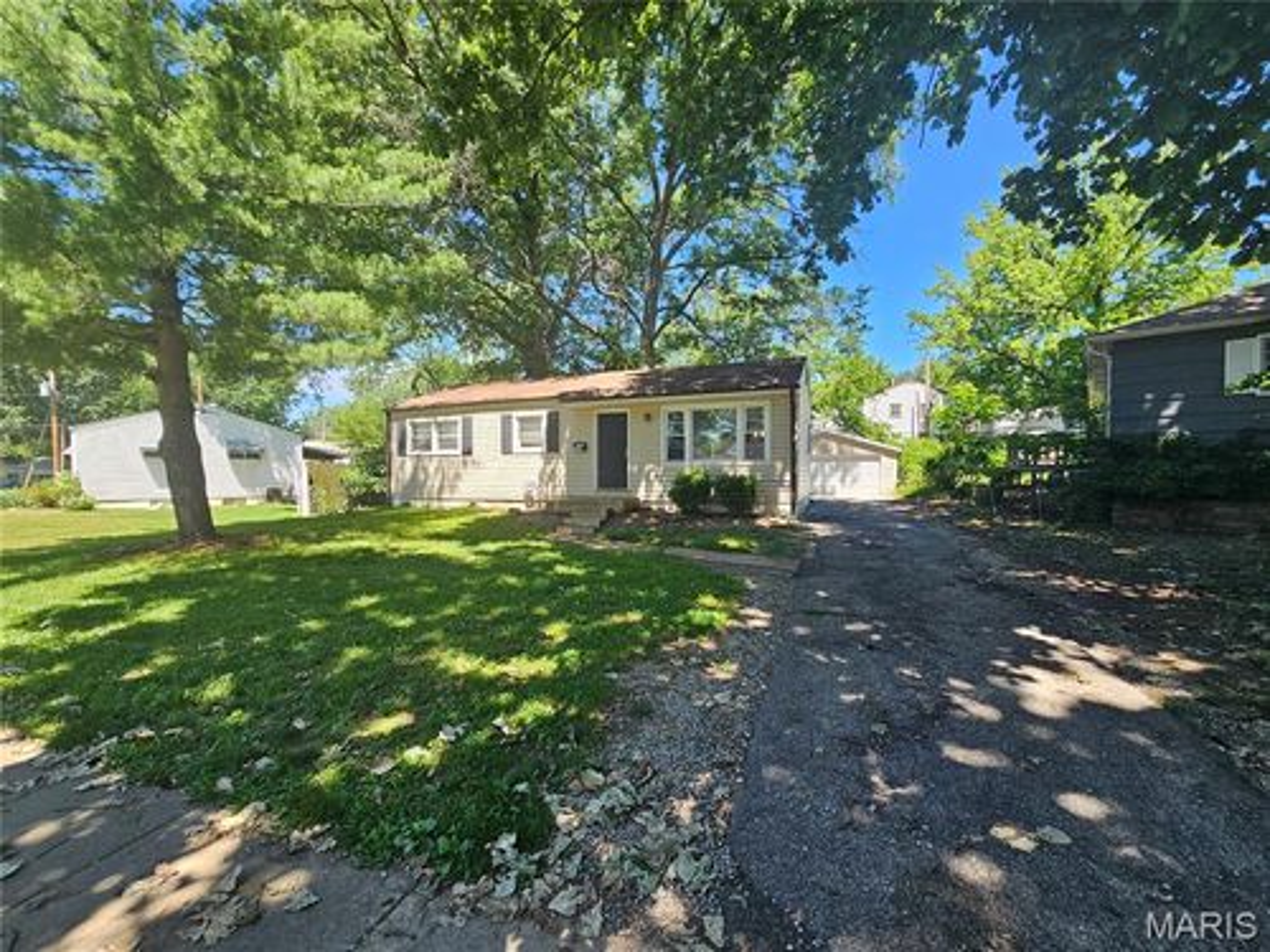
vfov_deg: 89.9
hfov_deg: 106.2
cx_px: 635
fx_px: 477
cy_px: 476
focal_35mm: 13
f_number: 2.2
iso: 50
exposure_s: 1/371
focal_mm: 2.2
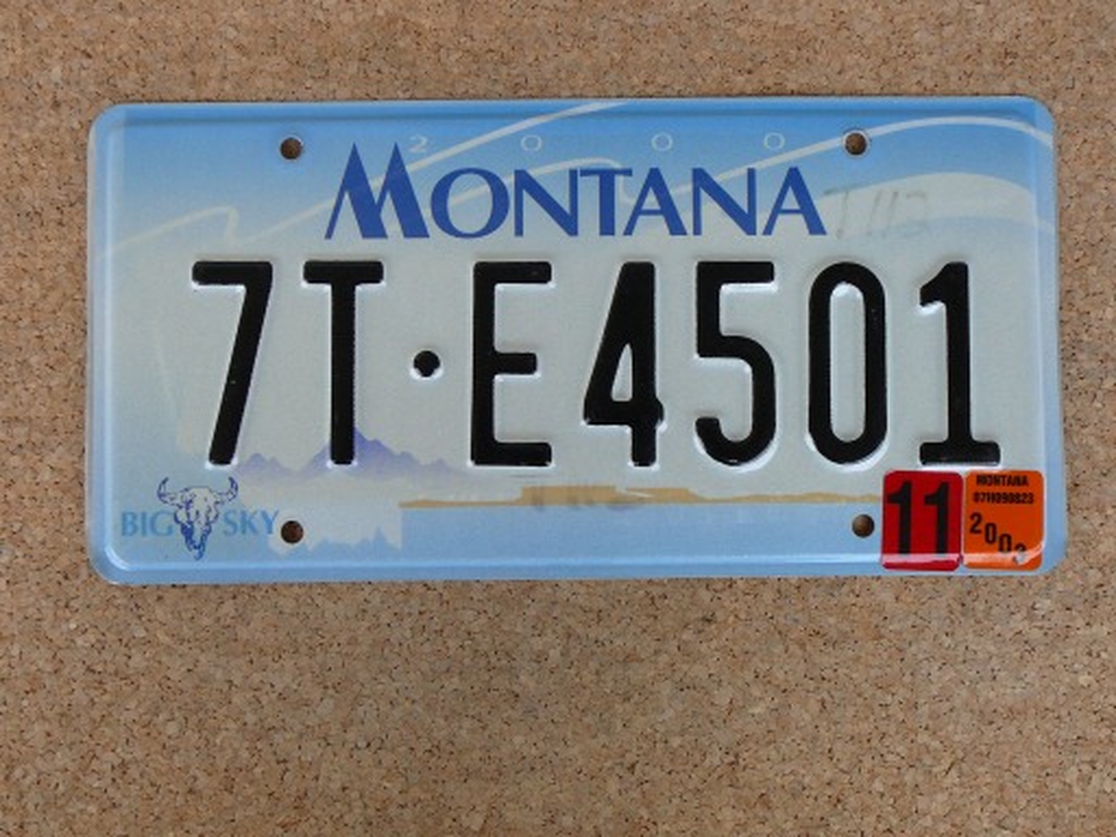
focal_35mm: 45
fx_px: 1451
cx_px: 558
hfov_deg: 42.1
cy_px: 418
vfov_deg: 32.2
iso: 100
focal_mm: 6.7
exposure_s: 1/50
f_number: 3.2
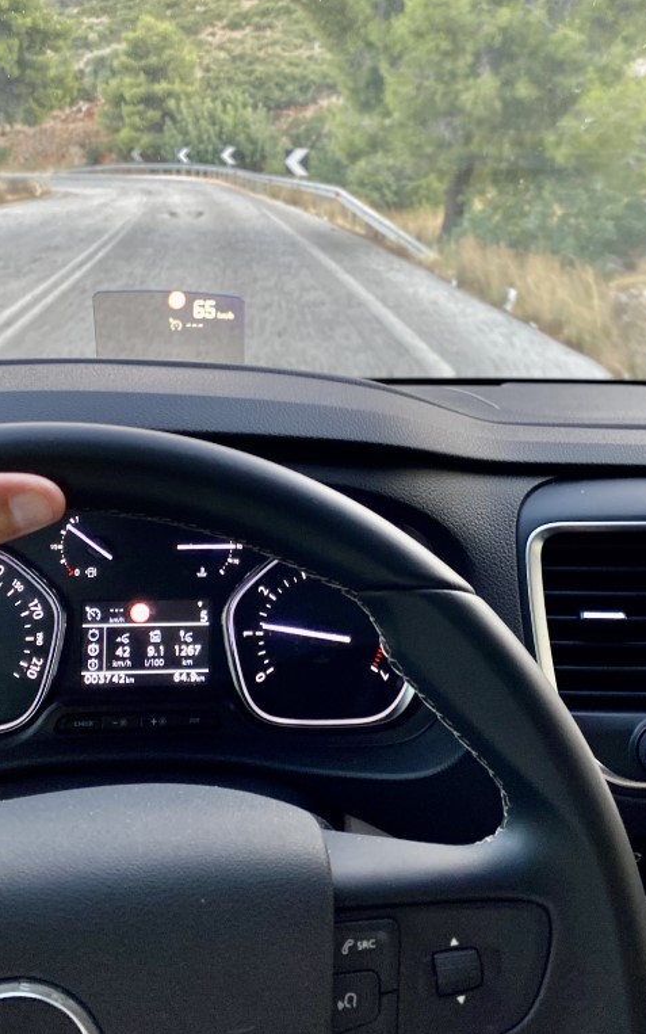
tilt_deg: -19.1
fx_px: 1042
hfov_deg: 34.3
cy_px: 518
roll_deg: +0.2
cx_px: 385
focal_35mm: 37
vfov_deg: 52.7
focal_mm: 4.25
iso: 80
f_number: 1.8
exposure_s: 1/60
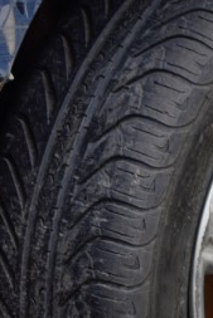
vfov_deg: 3.8
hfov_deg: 2.5
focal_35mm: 544
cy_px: 498
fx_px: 4821
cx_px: -373
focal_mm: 85
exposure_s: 1/125
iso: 100
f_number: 5.6
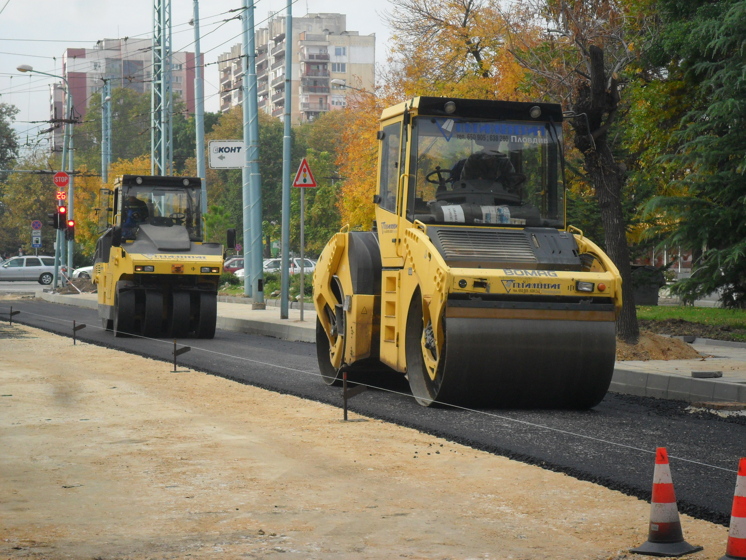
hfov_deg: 22.8
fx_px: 1853
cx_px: 373
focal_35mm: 86
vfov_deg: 17.2
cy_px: 280
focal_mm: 15.4
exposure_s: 1/350
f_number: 4.3
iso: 100
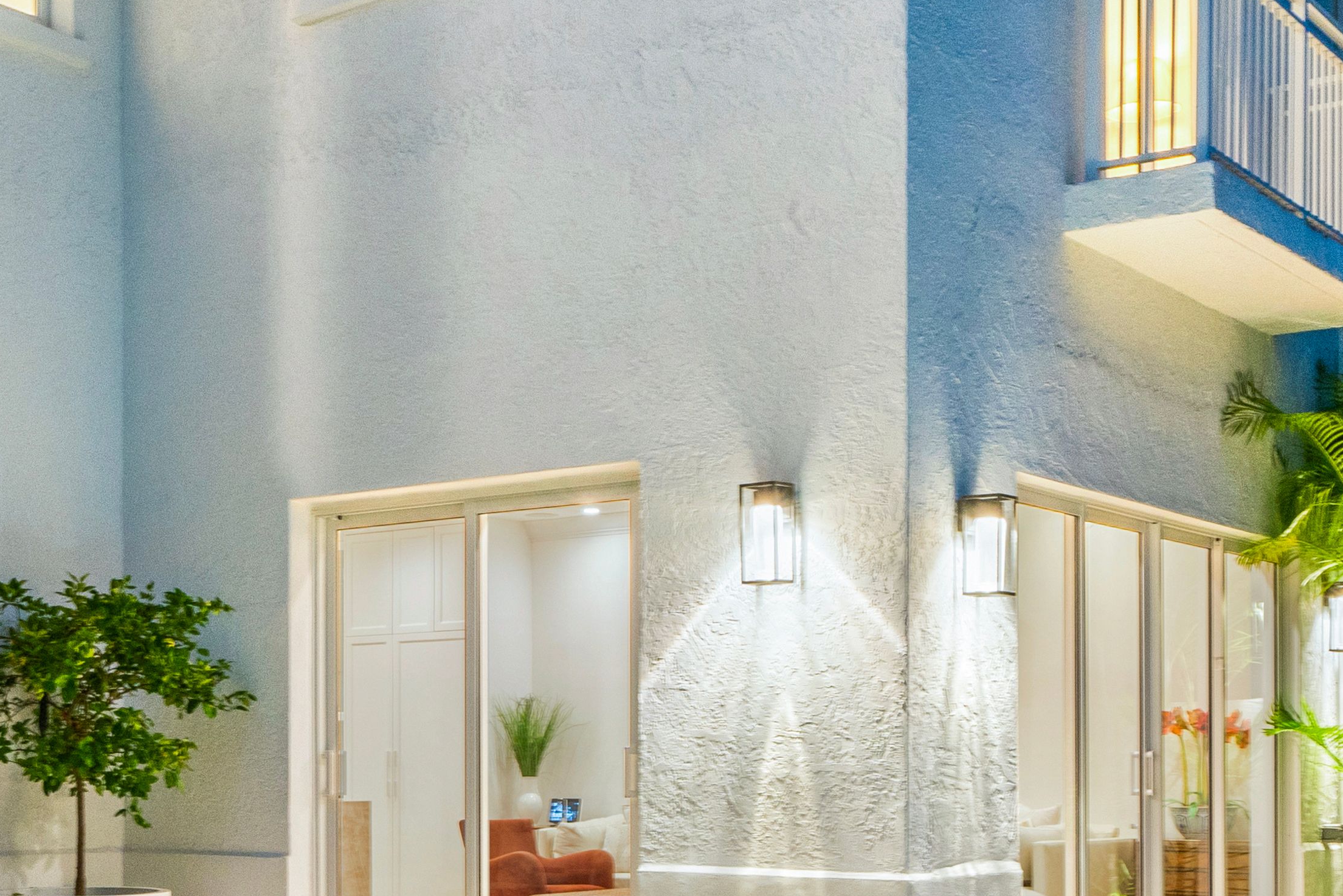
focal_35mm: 54
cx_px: 314
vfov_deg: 24.8
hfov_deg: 35.9
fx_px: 2014
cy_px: 656
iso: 320
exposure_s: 1.6
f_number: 11
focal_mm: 15
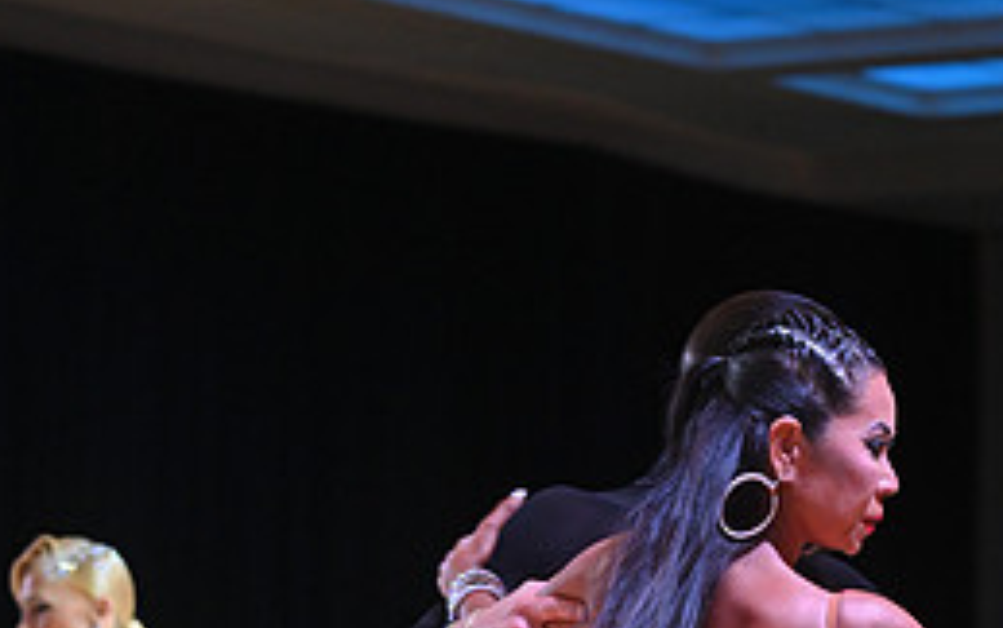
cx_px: 602
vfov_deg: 5.9
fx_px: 5933
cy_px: 1105
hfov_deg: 9.7
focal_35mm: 217
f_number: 4
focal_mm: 95
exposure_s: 1/250
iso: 1600
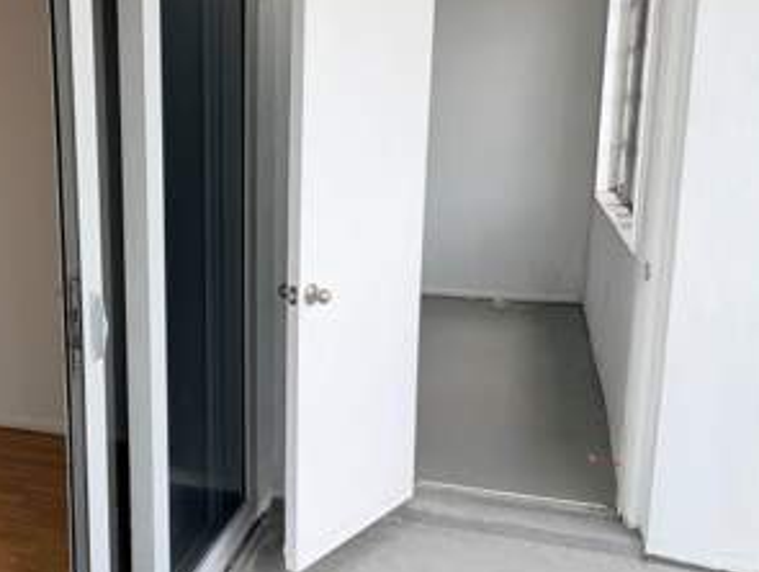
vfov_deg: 36.9
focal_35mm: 39
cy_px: 271
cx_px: 175
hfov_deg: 45.8
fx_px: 856
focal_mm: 6.76
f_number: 1.78
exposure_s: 1/796
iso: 80
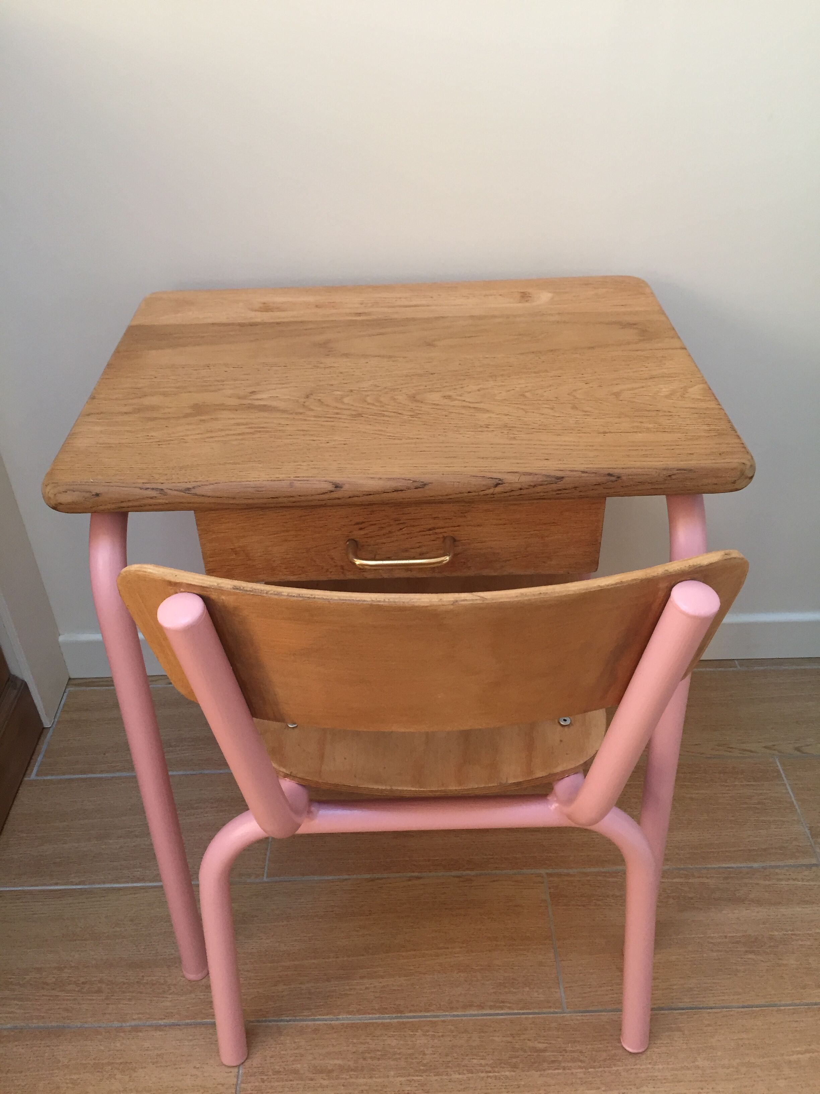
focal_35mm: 29
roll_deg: +1.8
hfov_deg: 48.2
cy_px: 547
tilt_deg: -35.0
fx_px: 916
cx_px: 410
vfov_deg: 61.7
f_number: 2.2
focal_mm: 4.15
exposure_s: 1/33
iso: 100
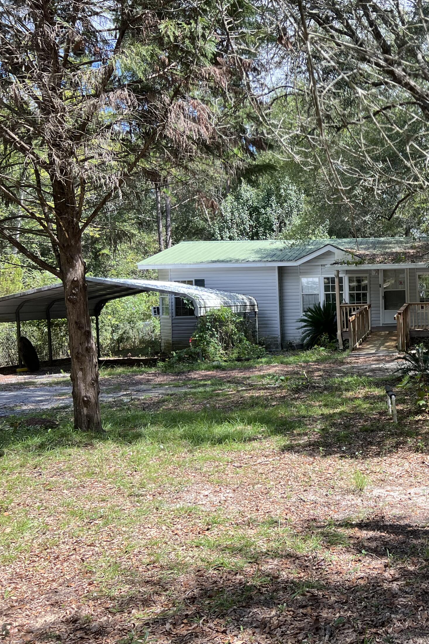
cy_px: 316
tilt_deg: -2.2
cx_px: 435
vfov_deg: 51.9
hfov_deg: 32.8
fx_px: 661
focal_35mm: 37
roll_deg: +1.8
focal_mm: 5.7
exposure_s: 1/803
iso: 50
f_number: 1.5
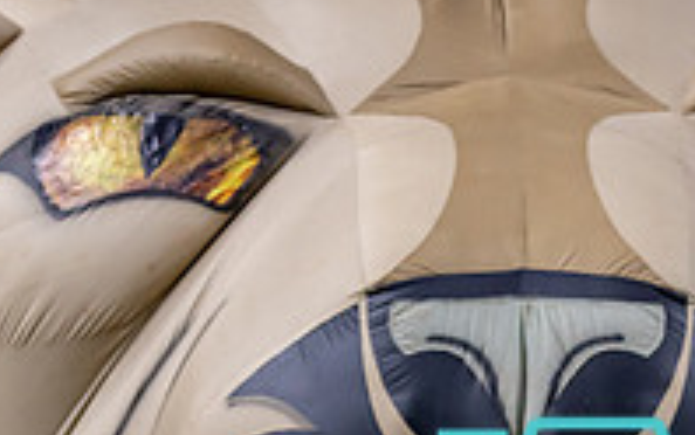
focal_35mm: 473
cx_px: 484
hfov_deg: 4.4
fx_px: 8964
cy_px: 622
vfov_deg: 2.8
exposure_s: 1/1600
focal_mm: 135
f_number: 1.8
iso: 1000
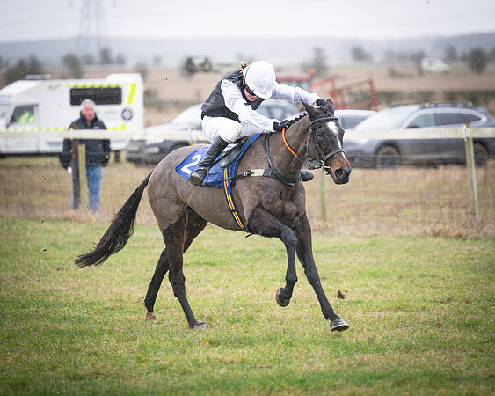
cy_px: 188
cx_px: 236
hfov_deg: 9.0
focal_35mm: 216
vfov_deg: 7.2
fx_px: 3162
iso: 1250
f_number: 2.8
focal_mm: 165
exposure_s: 1/1000
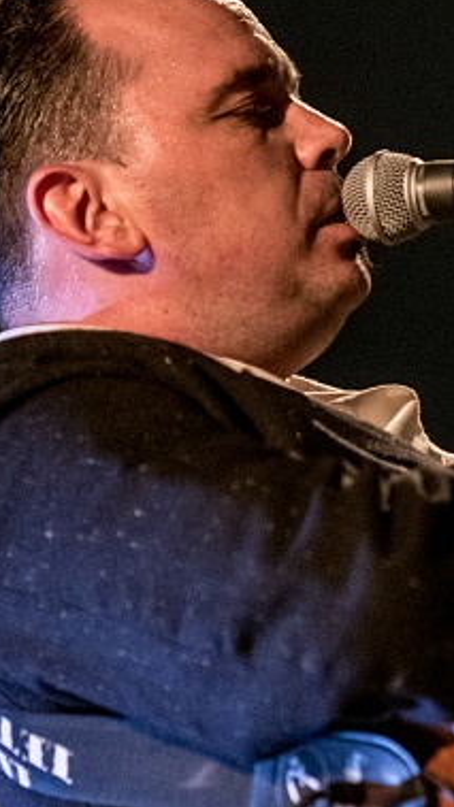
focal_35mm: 403
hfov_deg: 3.0
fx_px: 8630
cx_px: 561
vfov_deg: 5.4
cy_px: 398
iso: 1600
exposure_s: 1/160
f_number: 2.8
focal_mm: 135
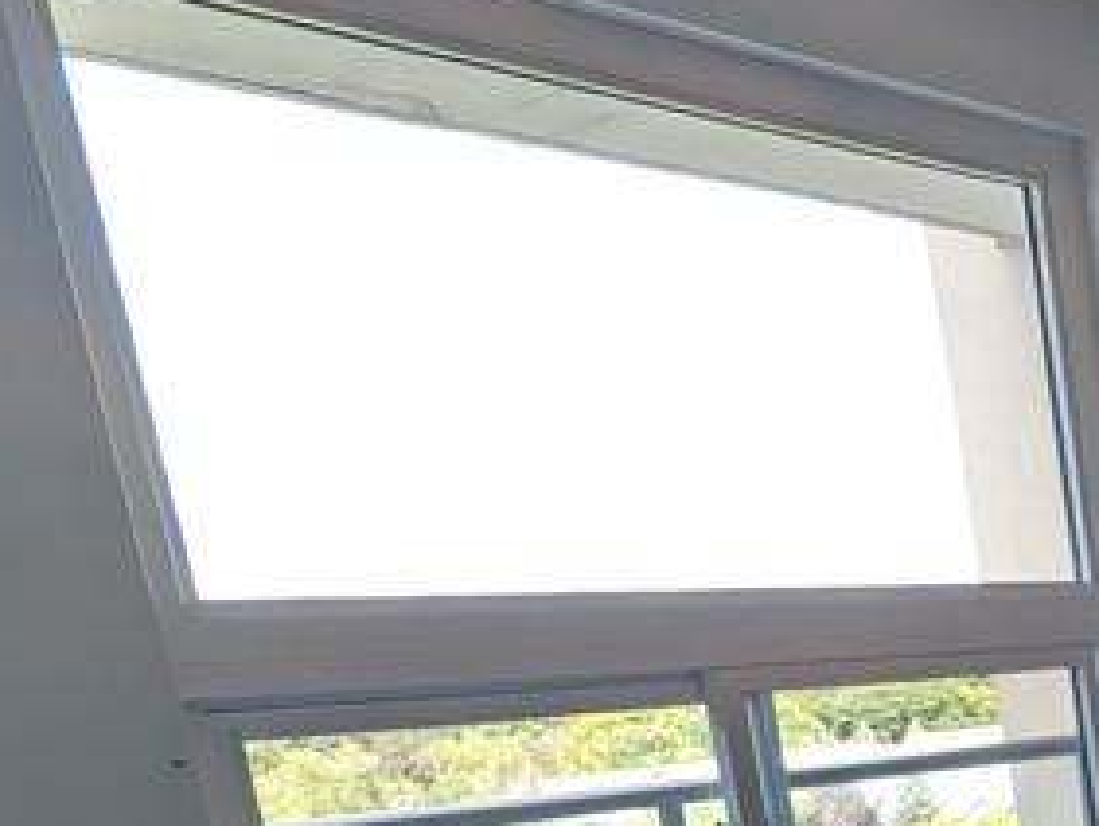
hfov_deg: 26.8
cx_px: 1701
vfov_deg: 27.5
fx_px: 1493
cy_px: 974
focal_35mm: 47
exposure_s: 1/160
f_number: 2.2
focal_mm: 1.95
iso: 79
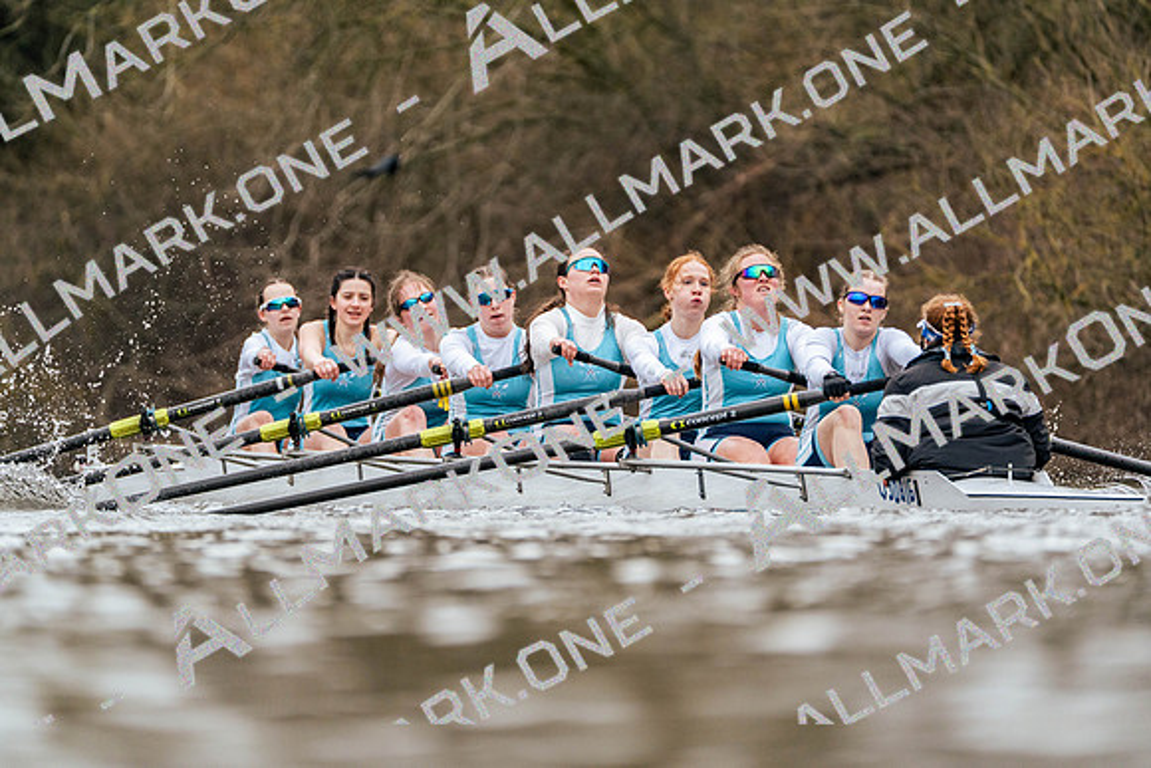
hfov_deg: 3.4
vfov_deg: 2.3
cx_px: 576
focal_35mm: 600
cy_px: 384
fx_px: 19187
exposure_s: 1/2000
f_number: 6.3
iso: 1600
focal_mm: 600
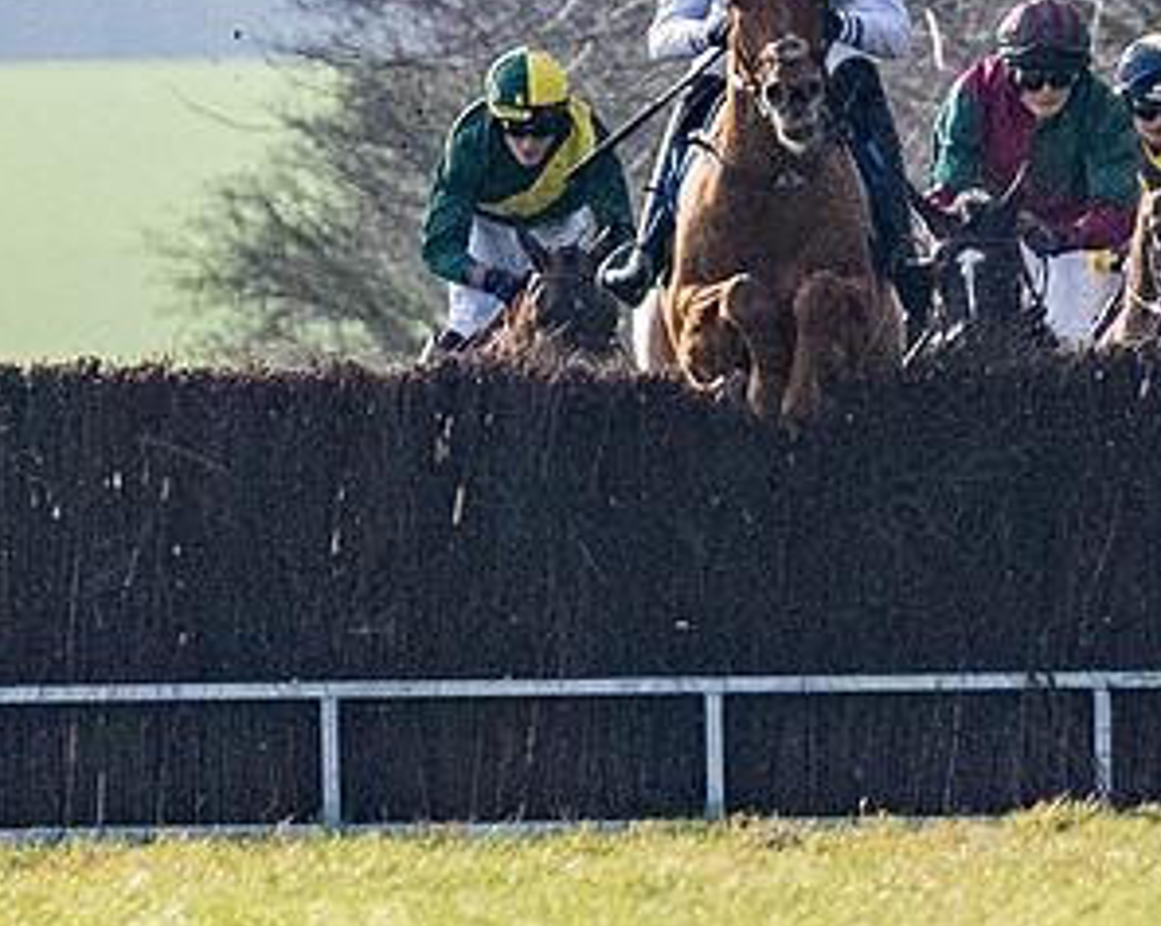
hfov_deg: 1.0
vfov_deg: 0.8
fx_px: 66561
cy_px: 257
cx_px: 1510
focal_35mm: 1939
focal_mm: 230
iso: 800
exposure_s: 1/6400
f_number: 4
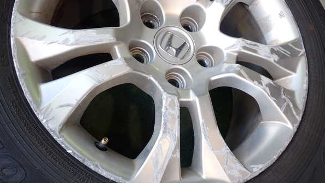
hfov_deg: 59.5
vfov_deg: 35.5
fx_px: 284
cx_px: 162
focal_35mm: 33
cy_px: 110
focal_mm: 5.4
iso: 200
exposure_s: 1/100
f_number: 2.3
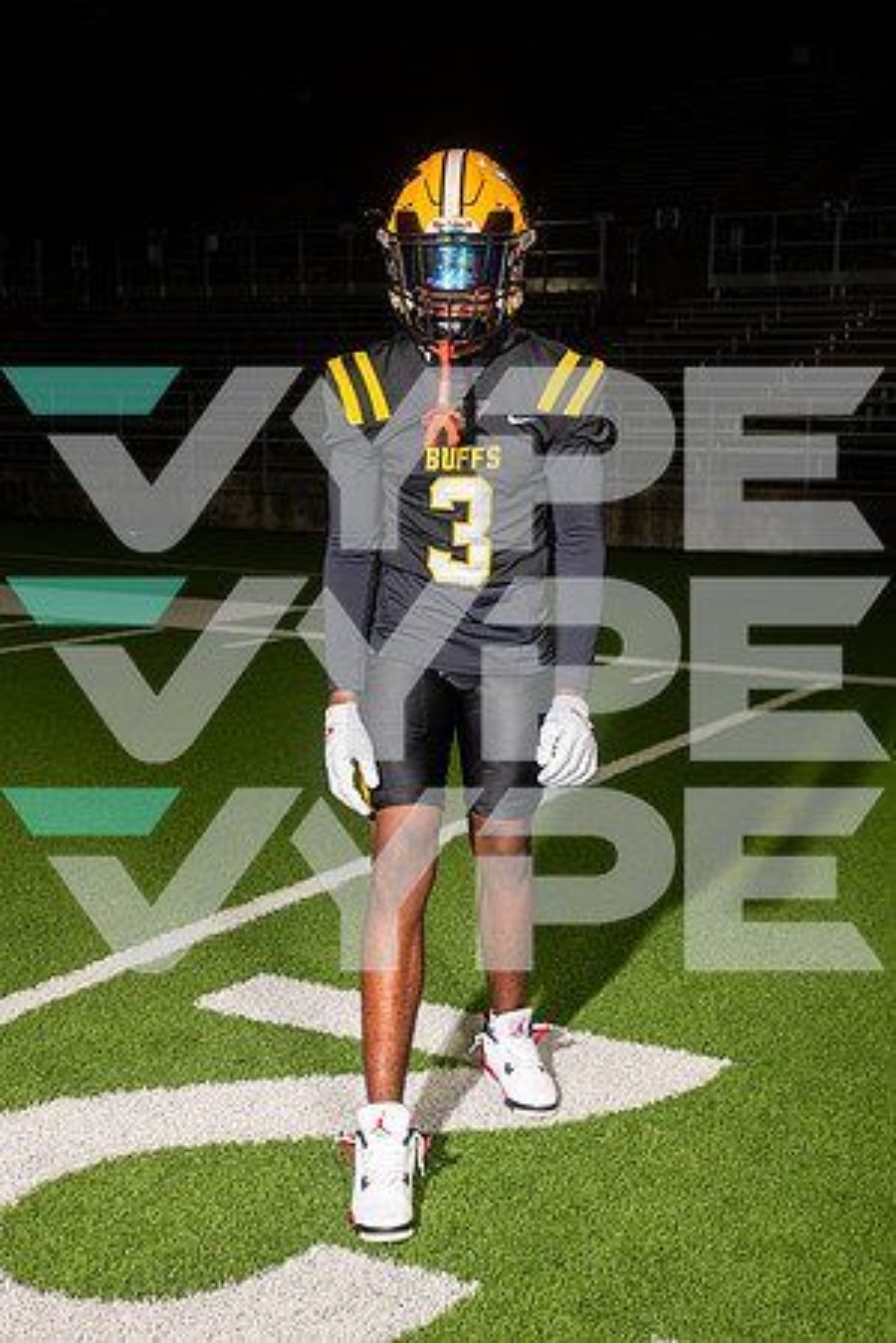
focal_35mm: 48
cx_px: 448
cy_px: 672
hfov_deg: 28.1
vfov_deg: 41.1
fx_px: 1792
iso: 800
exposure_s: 1/320
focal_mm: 48
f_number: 7.1
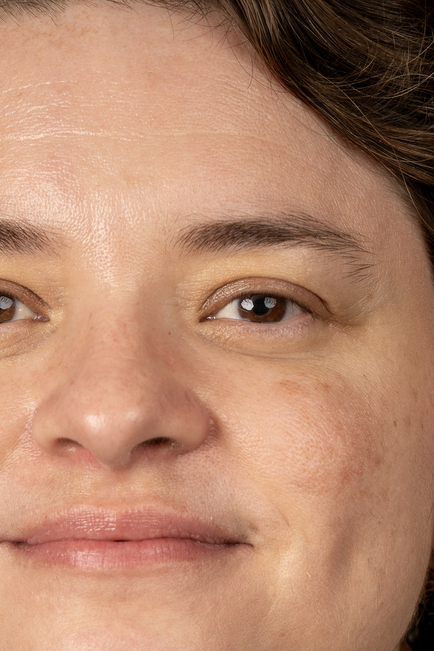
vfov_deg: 7.7
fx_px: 4793
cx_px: 216
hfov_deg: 5.2
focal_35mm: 265
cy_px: 710
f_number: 5.6
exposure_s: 1/125
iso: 200
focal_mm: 85
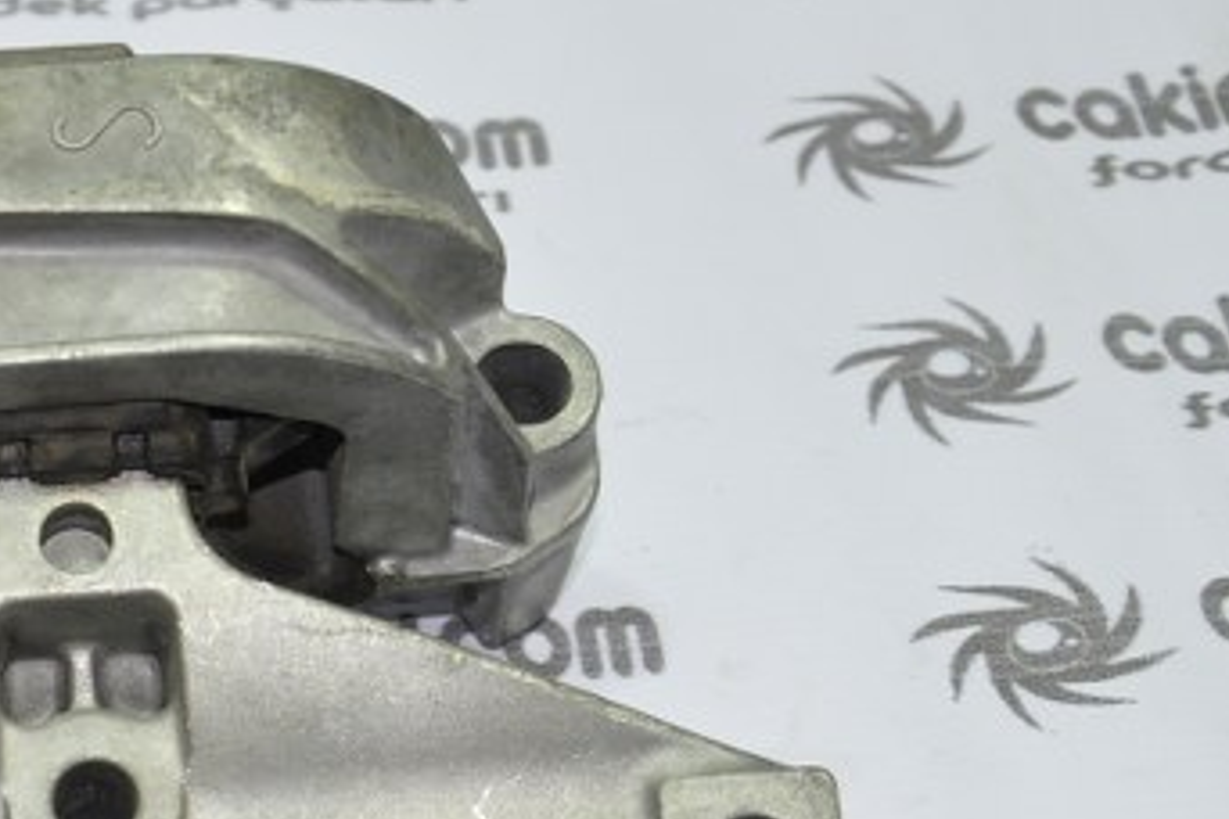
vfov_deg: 10.2
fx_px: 4574
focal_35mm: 134
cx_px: 111
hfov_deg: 15.1
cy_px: 772
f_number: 5
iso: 200
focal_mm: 34
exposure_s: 1/40
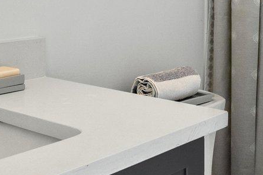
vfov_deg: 17.6
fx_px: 540
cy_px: -29
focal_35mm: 74
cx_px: 175
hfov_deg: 27.2
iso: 500
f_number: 10
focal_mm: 16
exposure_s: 1/10
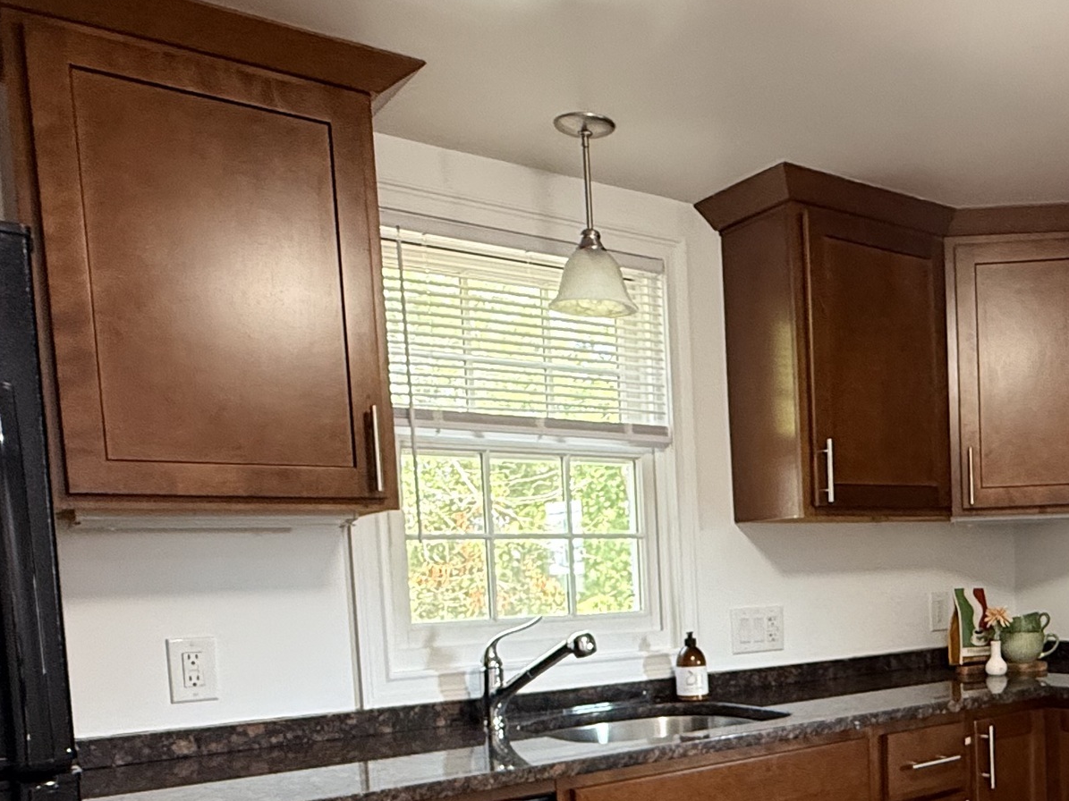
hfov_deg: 48.2
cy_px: 662
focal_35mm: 36
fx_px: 1112
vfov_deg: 37.9
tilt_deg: -5.5
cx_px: 870
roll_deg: +1.7
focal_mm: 2.22
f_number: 2.2
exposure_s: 1/60
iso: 400
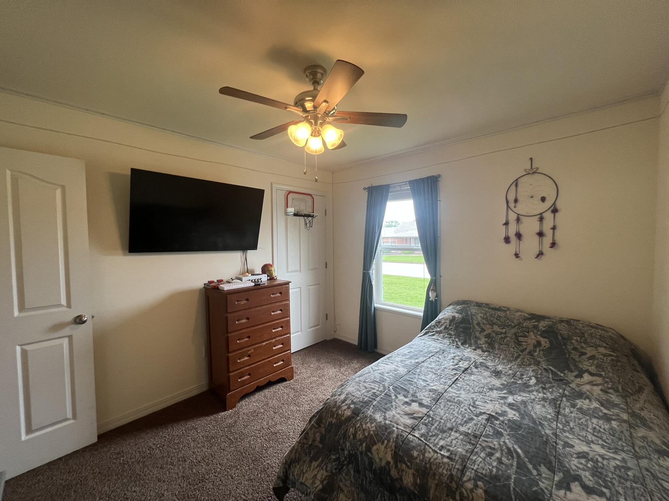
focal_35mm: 13
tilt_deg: -3.2
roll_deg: +0.4
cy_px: 250
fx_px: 251
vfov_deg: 89.9
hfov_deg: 106.2
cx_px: 334
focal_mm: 1.57
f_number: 1.8
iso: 200
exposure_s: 1/120
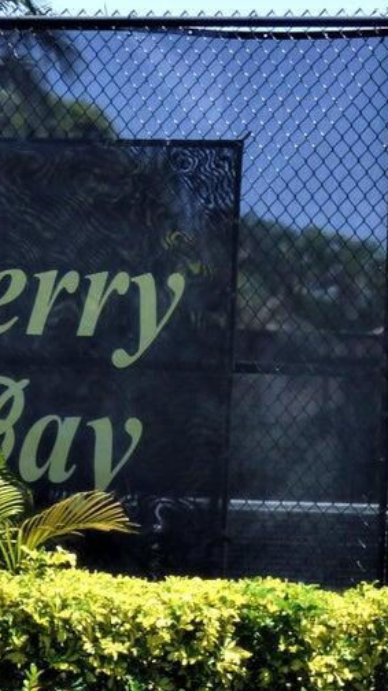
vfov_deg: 7.0
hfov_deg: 3.9
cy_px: 392
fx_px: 5678
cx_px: 353
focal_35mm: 310
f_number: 4.8
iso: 100
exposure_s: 1/320
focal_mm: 17.43
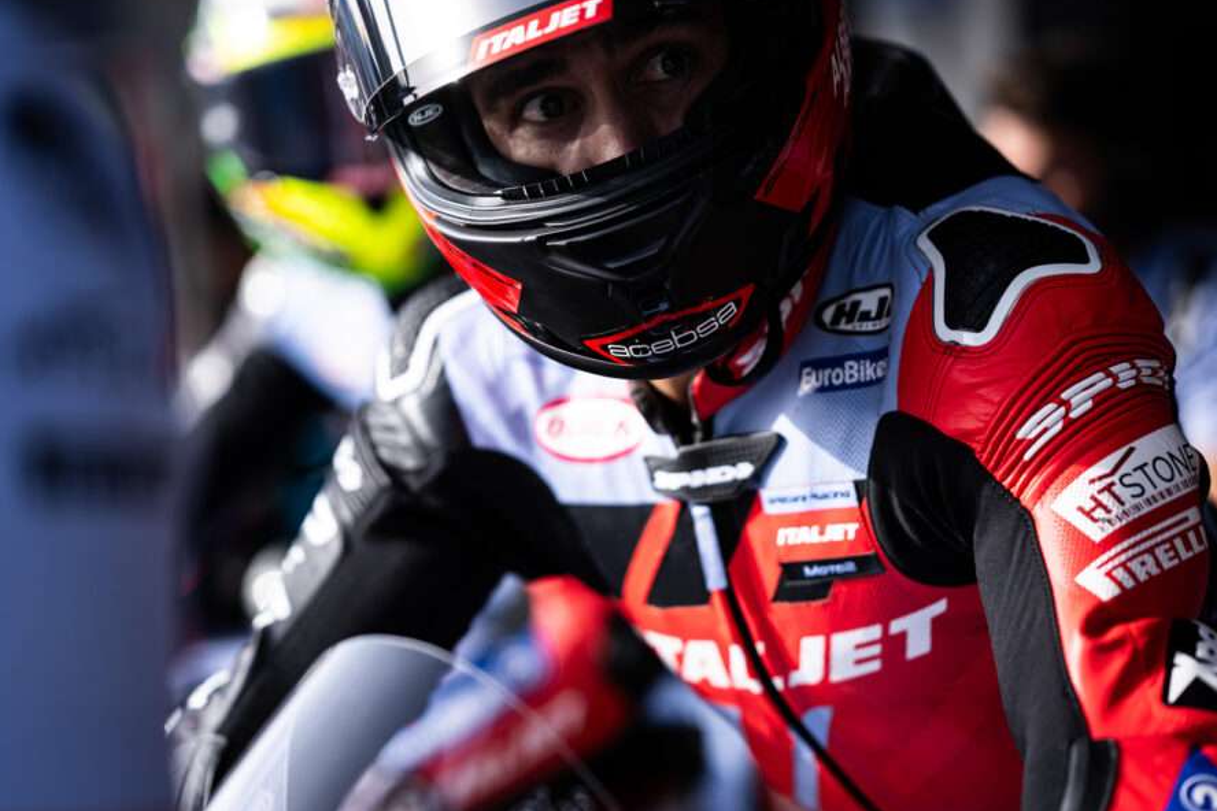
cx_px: 537
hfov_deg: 20.8
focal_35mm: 98
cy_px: 428
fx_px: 3313
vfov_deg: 14.0
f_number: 2
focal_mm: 85
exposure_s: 1/3200
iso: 100
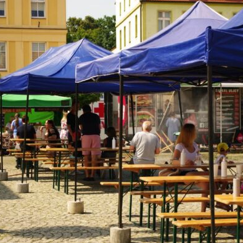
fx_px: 847
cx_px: 136
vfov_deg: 16.3
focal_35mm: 107
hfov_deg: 16.3
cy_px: 121
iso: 280
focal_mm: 55
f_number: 6.7
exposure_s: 1/750
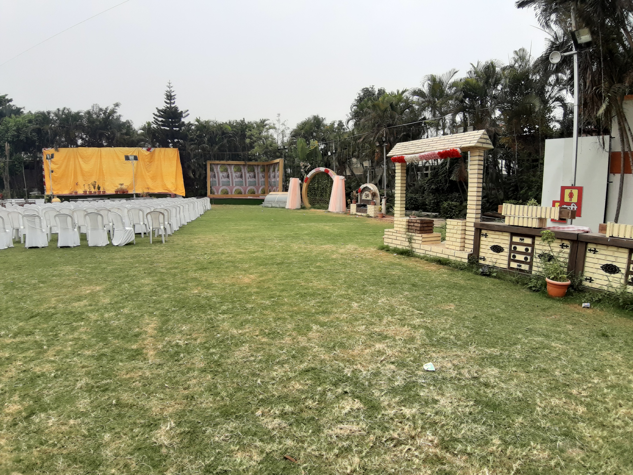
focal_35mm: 18
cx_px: 316
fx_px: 329
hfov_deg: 87.8
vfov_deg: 71.6
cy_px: 238
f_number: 2.4
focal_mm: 1.87
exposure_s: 1/948
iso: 40
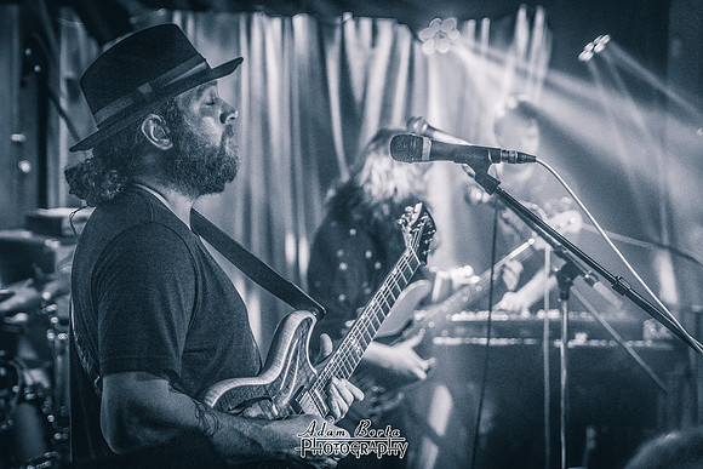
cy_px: 217
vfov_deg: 15.7
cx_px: 266
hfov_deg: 23.3
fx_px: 1700
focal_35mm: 87
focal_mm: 70
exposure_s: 1/160
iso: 6400
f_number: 2.8
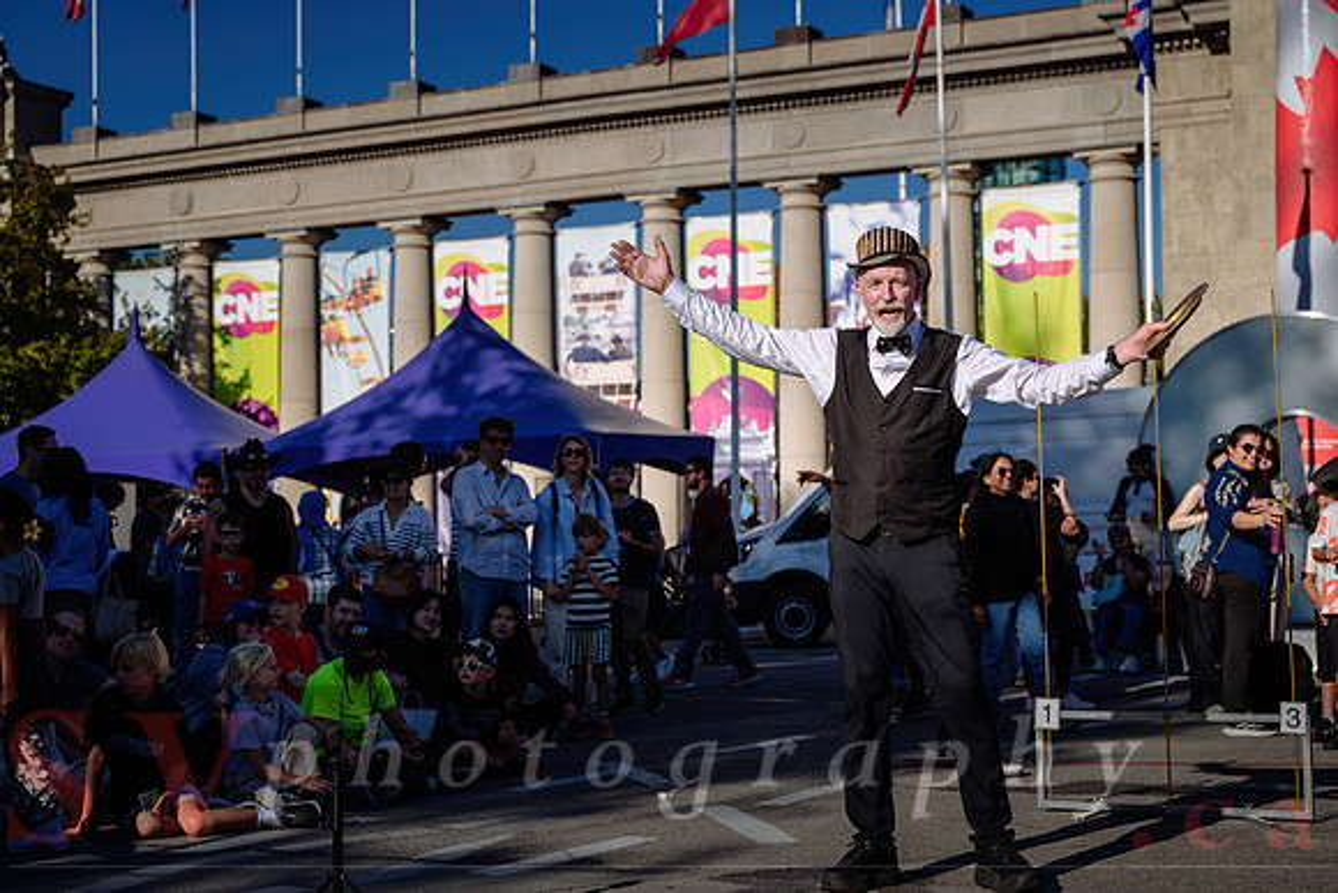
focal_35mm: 53
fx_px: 1981
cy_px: 440
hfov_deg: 37.3
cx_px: 682
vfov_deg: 25.4
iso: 64
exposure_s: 1/500
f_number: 4
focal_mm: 51
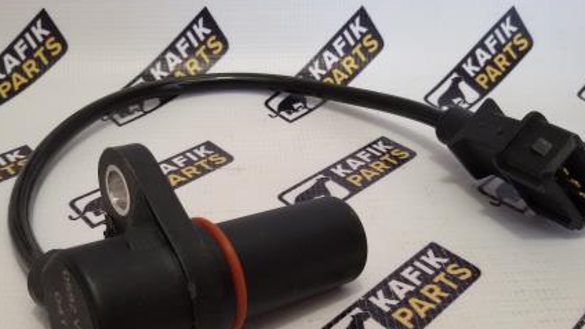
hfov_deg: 47.3
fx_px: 667
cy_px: 243
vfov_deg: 27.4
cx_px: 277
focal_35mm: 43
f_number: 2.4
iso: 40
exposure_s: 1/50
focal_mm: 2.93
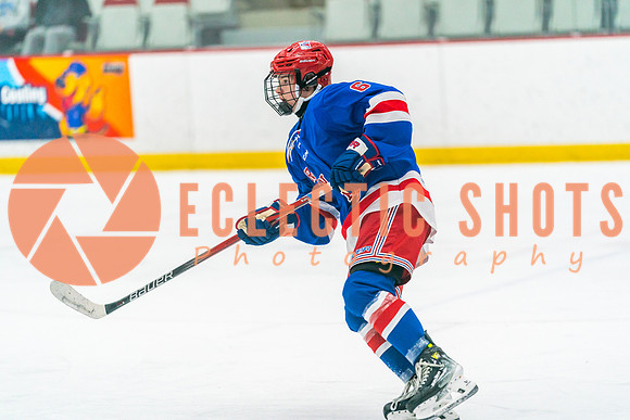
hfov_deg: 10.3
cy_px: 210
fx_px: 3501
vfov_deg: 6.9
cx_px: 315
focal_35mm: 200
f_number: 2.8
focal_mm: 200
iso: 3200
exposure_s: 1/1000
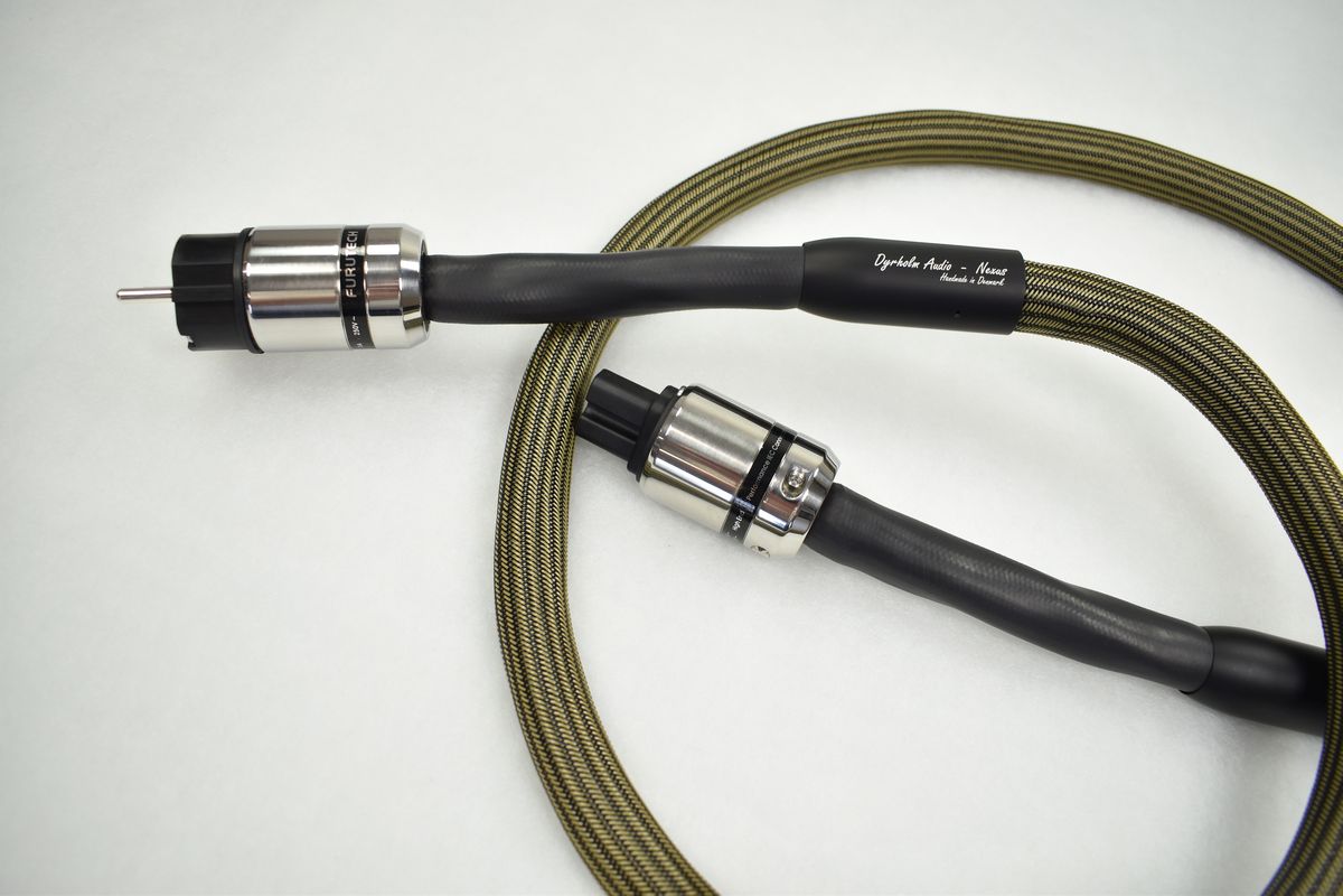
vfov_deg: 47.9
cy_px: 448
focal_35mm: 27
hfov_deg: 67.4
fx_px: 1007
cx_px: 672
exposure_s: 1/60
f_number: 4
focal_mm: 18
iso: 100
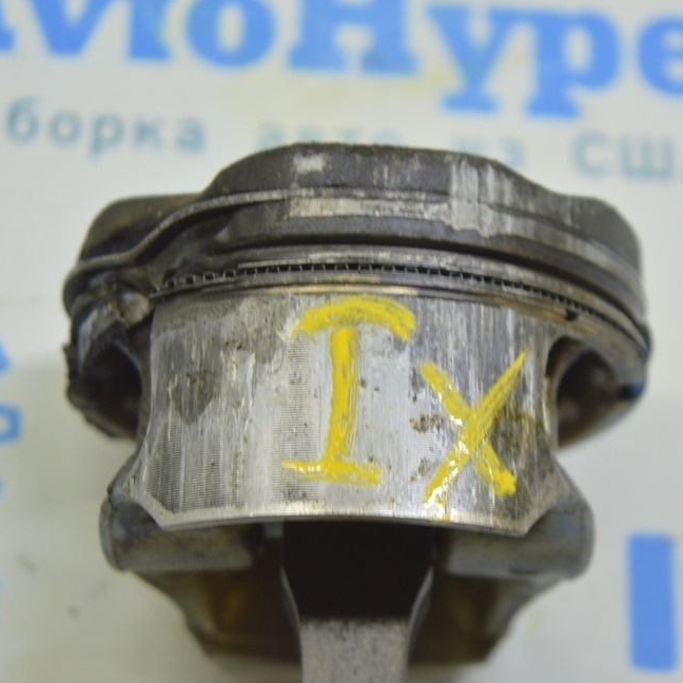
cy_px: 345
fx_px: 2470
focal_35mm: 111
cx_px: 298
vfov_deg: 15.7
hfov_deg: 15.7
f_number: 5.6
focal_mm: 55
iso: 400
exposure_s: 1/20
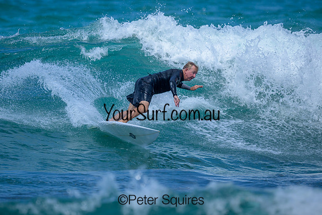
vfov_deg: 1.3
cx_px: 139
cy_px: 89
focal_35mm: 1092
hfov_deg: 1.9
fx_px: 9766
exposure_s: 1/2500
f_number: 6.3
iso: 320
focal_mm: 800
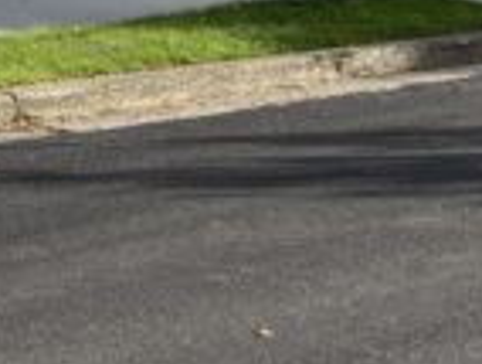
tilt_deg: +3.3
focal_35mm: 151
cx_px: -292
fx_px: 2106
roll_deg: +0.9
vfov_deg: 9.2
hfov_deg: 12.3
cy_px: -364
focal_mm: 3.99
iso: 32
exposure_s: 1/1350
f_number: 1.8
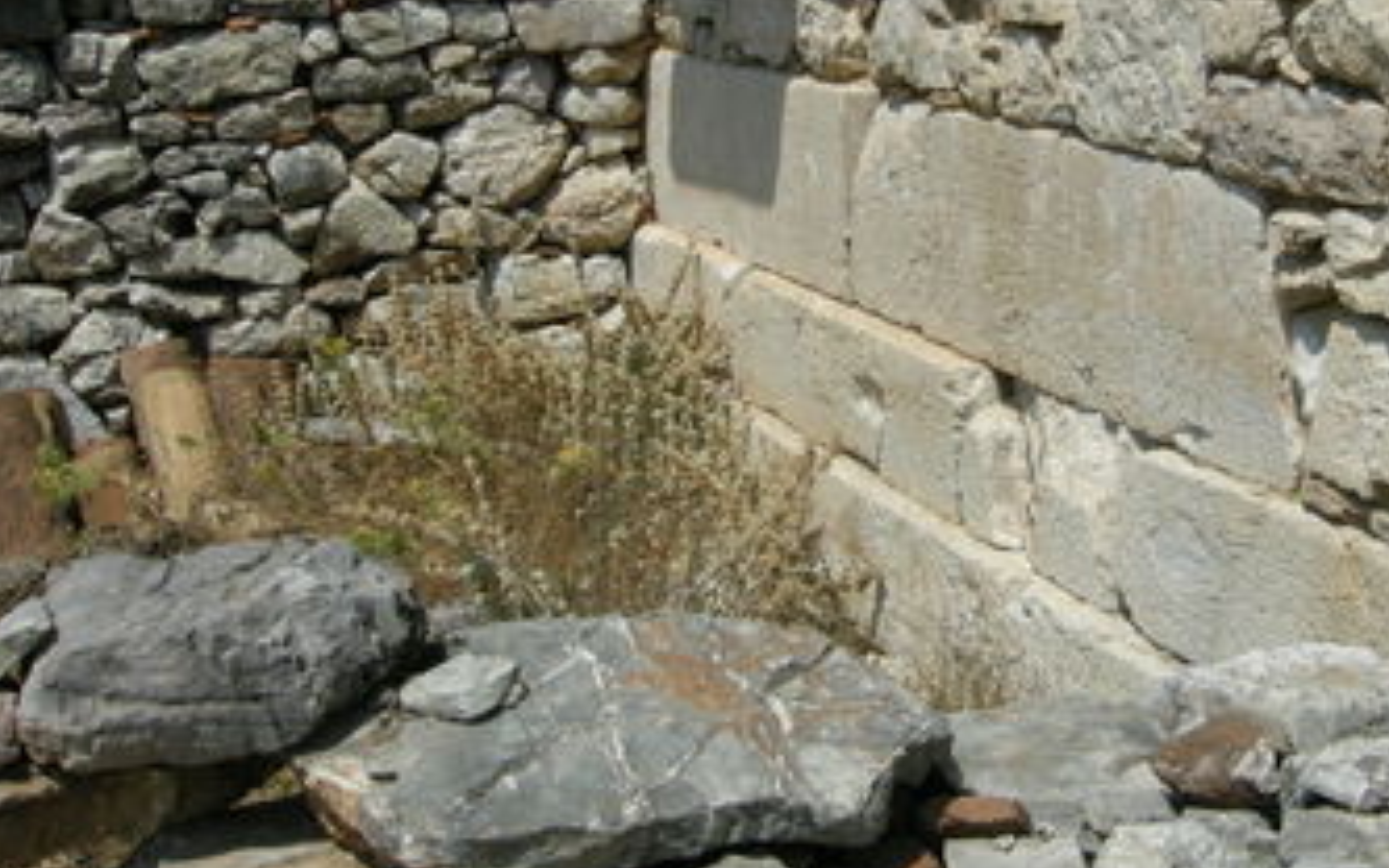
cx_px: 959
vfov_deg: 23.4
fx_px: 2082
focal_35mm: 55
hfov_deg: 36.4
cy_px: 238
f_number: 6.8
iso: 64
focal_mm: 7.5
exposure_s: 1/330
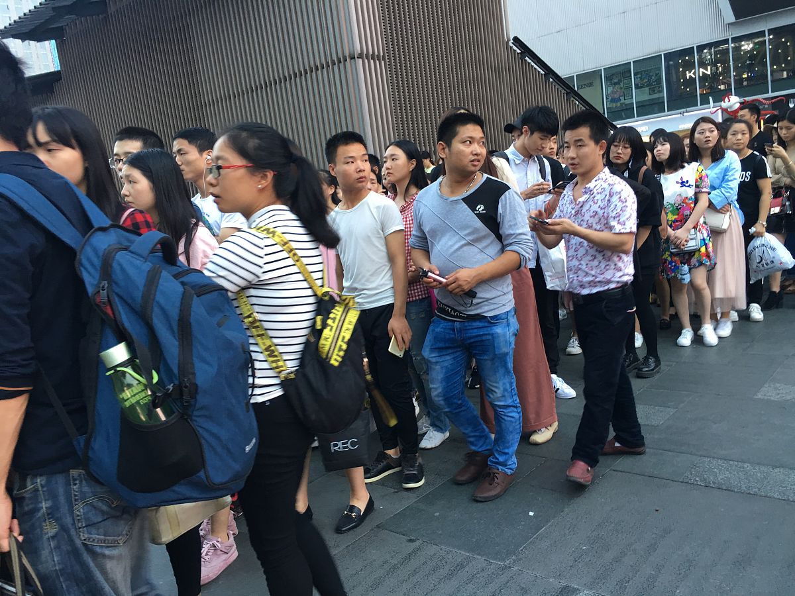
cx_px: 398
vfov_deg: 48.2
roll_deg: +8.7
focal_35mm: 29
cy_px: 298
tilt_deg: -5.5
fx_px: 666
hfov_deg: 61.7
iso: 32
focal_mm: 4.15
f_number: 2.2
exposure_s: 1/17
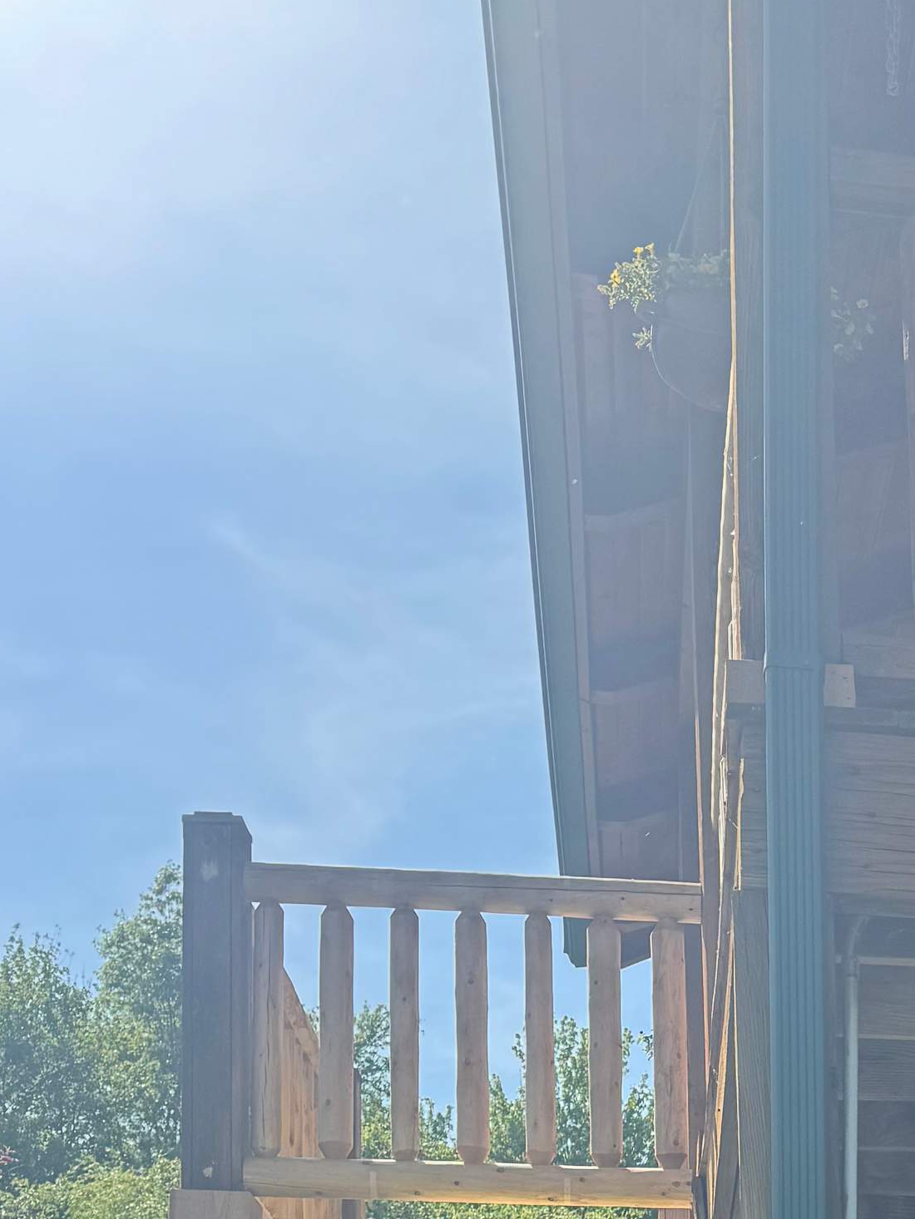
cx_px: 1130
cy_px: 1419
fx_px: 2325
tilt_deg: +7.8
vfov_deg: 26.5
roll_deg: +2.8
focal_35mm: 66
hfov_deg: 20.6
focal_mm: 6.76
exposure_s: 1/1721
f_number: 1.78
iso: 80
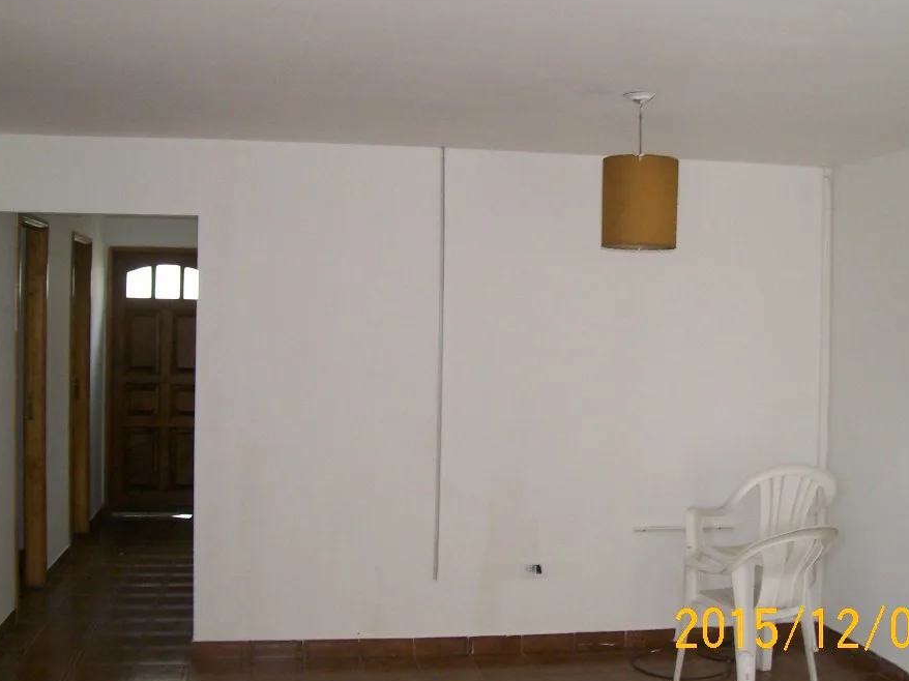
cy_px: 332
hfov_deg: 44.8
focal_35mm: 42
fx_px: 1103
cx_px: 466
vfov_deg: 34.3
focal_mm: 6
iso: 140
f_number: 2.7
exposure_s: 1/64
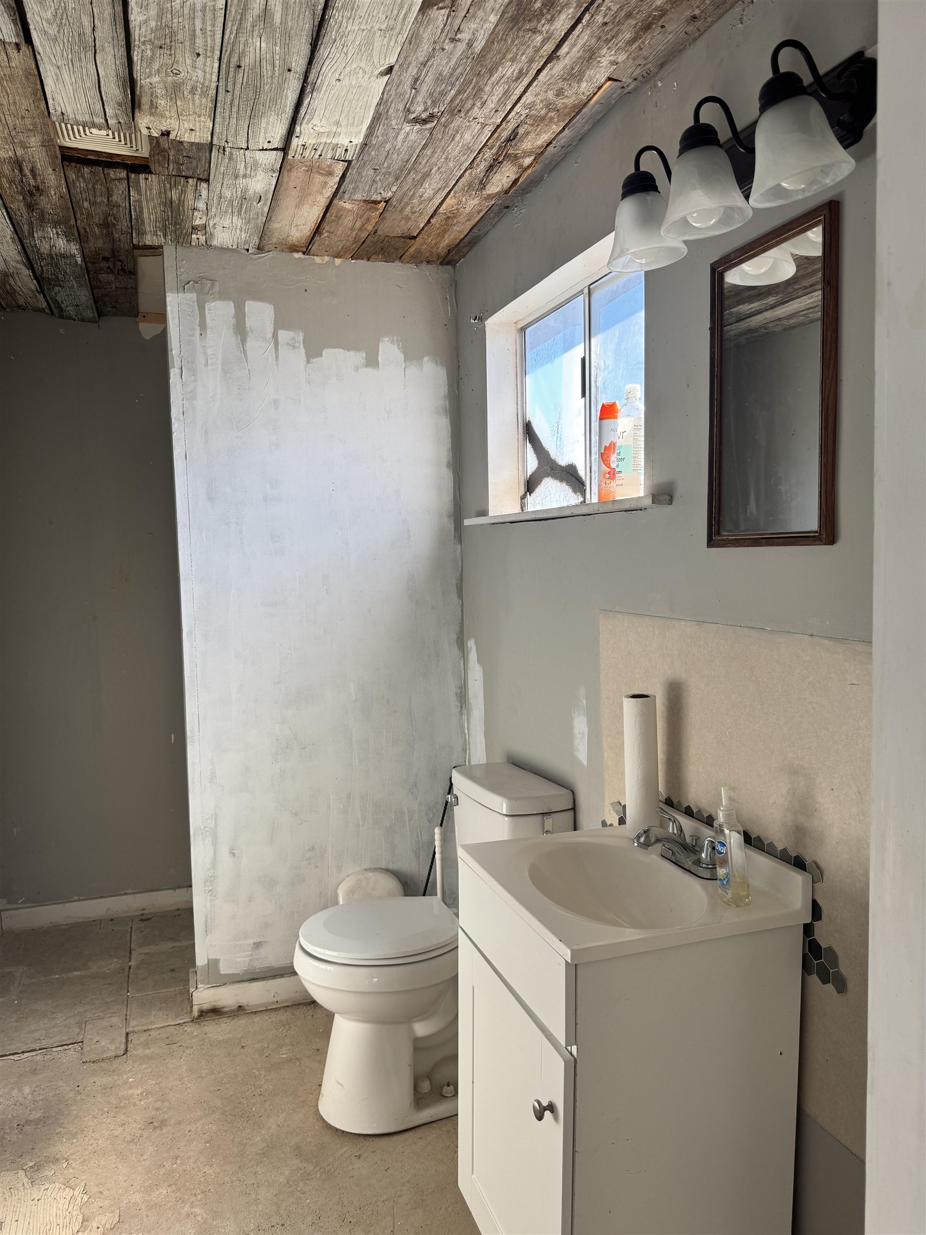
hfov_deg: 56.8
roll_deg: +1.7
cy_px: 618
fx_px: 856
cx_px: 463
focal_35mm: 24
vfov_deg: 71.6
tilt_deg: -5.2
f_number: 1.78
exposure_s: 1/205
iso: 64
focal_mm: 6.76
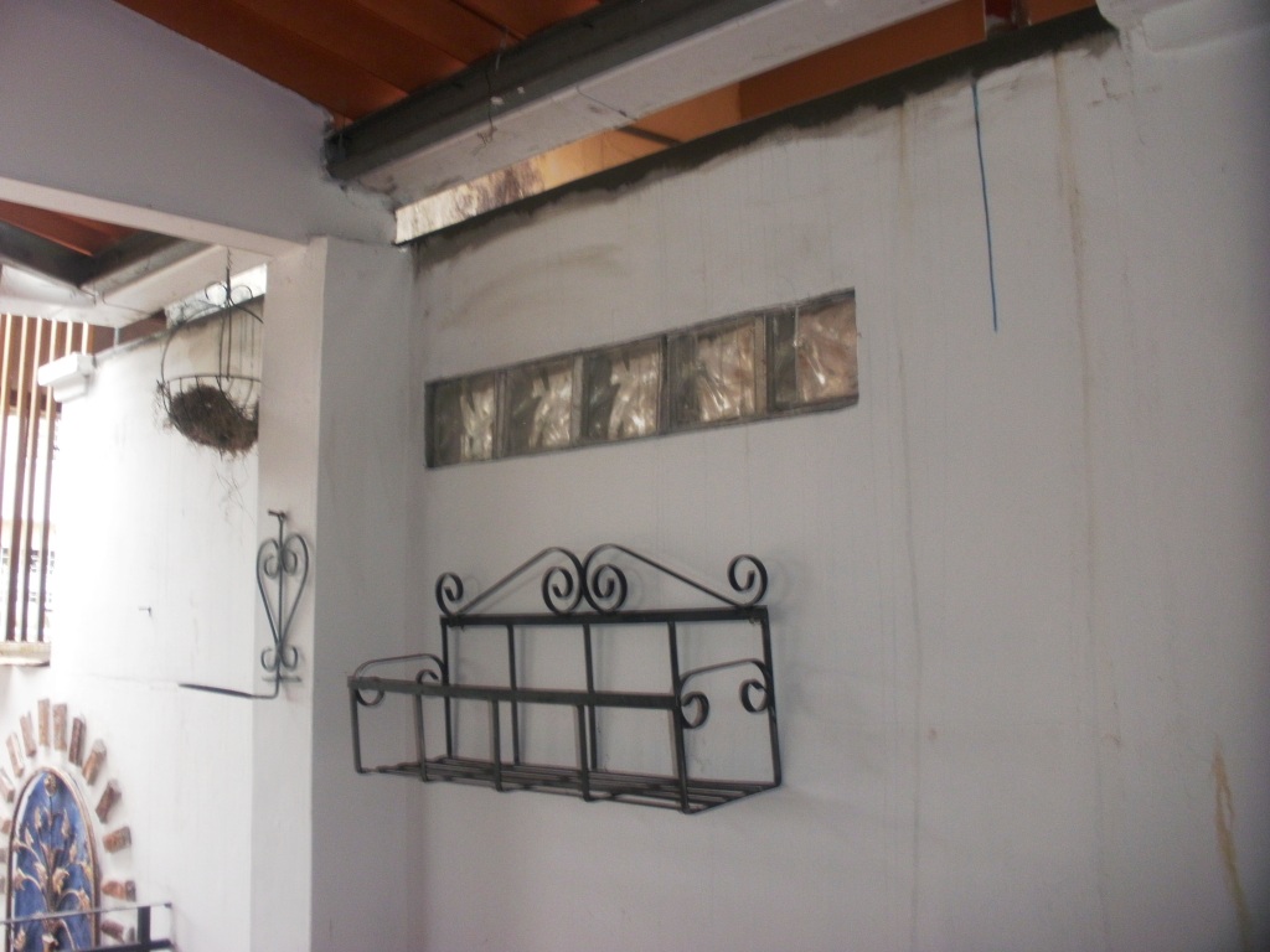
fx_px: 1321
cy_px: 476
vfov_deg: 39.7
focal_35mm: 36
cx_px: 635
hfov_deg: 51.4
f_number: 3.5
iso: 160
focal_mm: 6.3
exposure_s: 1/30
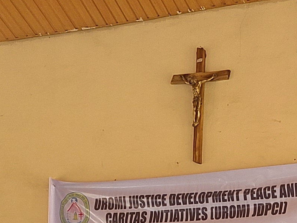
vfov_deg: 9.7
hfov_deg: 14.7
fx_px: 1141
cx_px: 246
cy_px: 552
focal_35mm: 133
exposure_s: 1/60
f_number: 1.8
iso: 100
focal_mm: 5.4
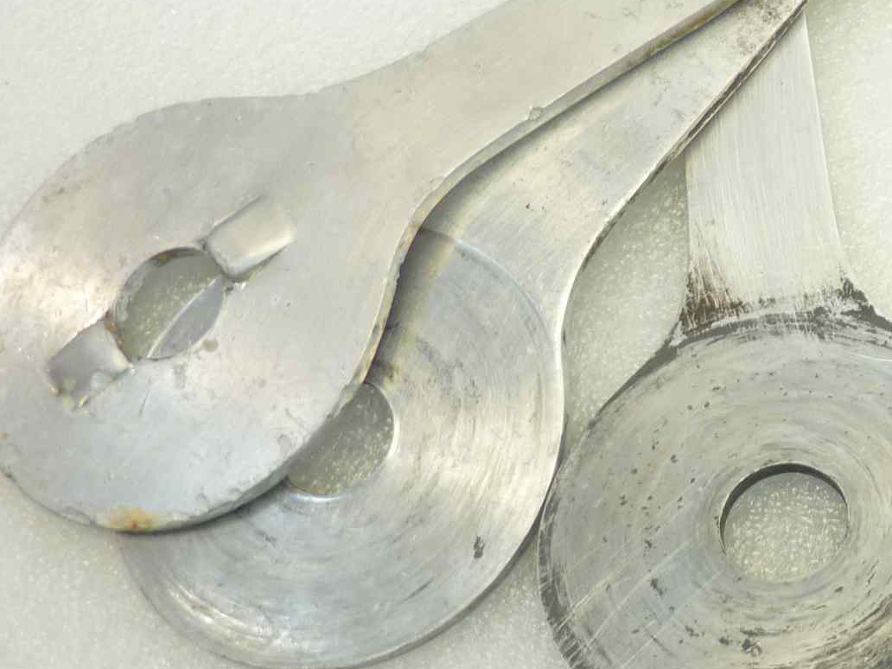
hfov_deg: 27.9
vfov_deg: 23.6
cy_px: 390
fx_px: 1598
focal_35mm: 62
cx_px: 1030
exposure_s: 1/20
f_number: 3.3
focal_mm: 4.1
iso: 80
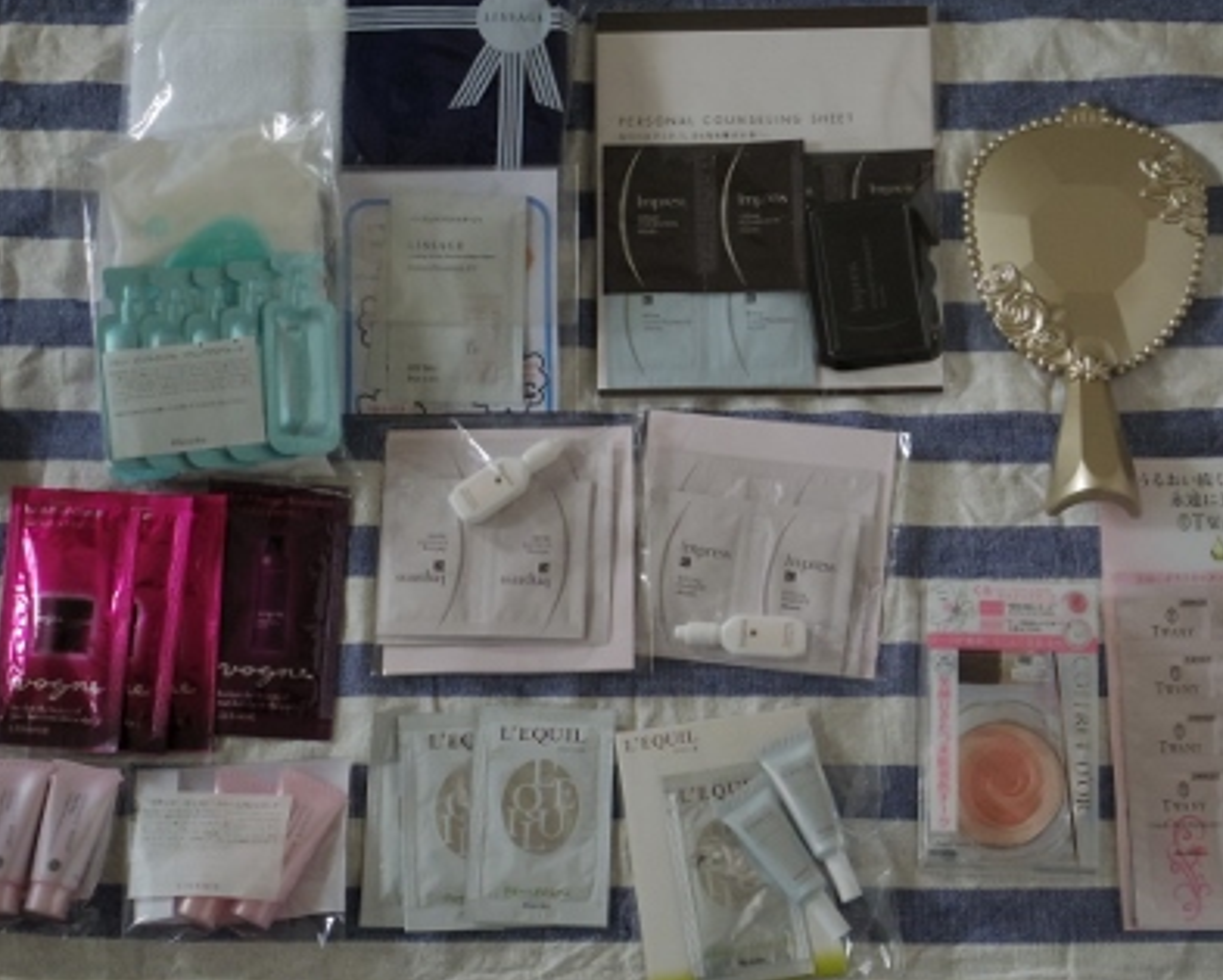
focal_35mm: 63
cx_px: 654
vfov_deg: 24.2
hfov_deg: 30.0
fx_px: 2282
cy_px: 490
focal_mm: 12.8
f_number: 8
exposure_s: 1/13
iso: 800
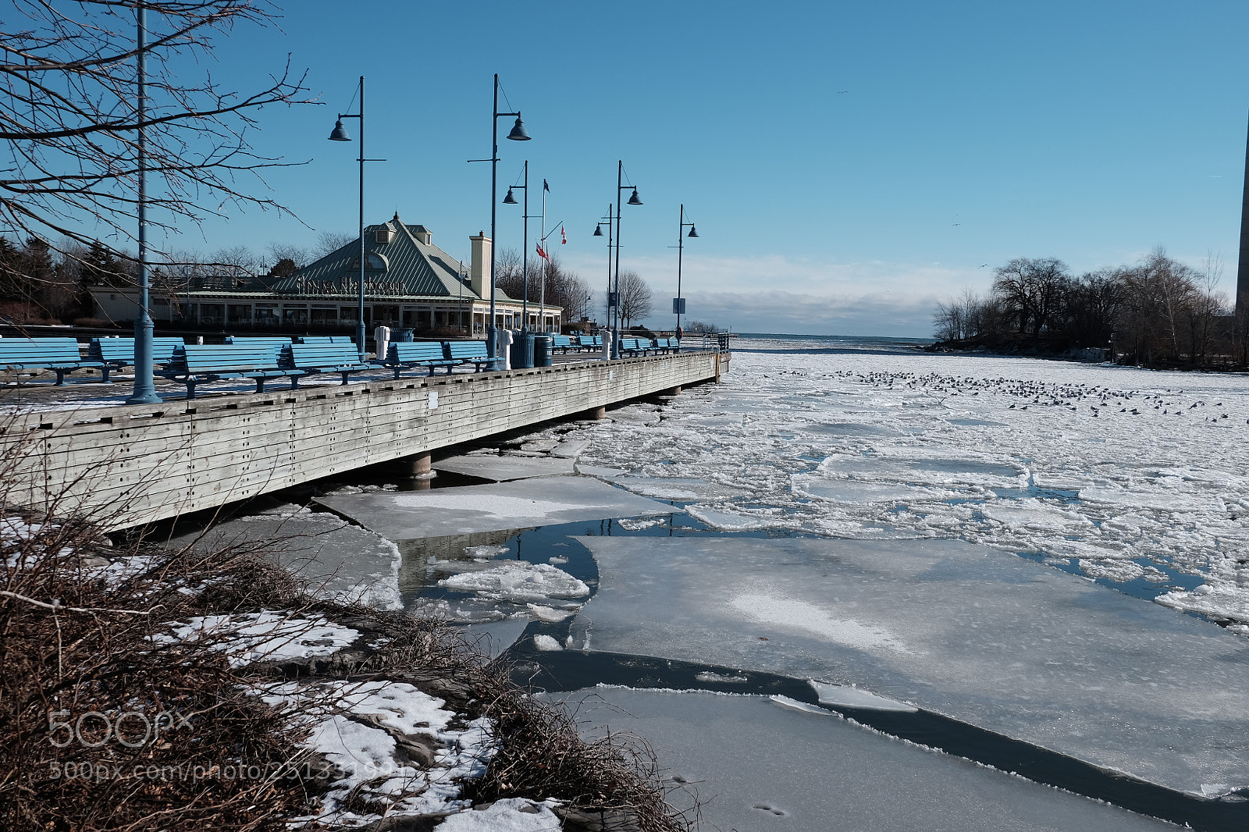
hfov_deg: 58.7
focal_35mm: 32
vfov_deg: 41.1
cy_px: 416
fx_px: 1110
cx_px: 624
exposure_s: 1/300
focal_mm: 21.6
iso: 200
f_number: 13
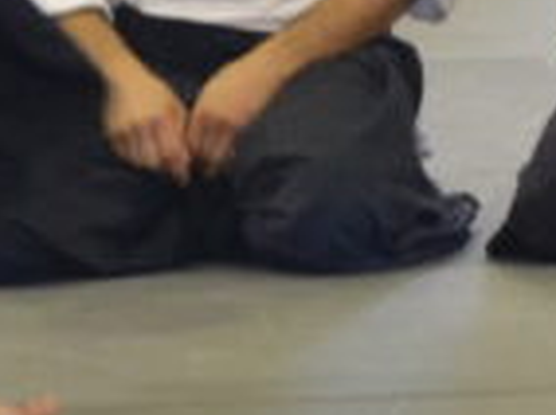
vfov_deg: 2.6
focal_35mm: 573
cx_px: 1206
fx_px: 9196
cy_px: -668
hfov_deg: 3.4
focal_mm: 55
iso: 2500
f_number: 5.6
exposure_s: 1/60
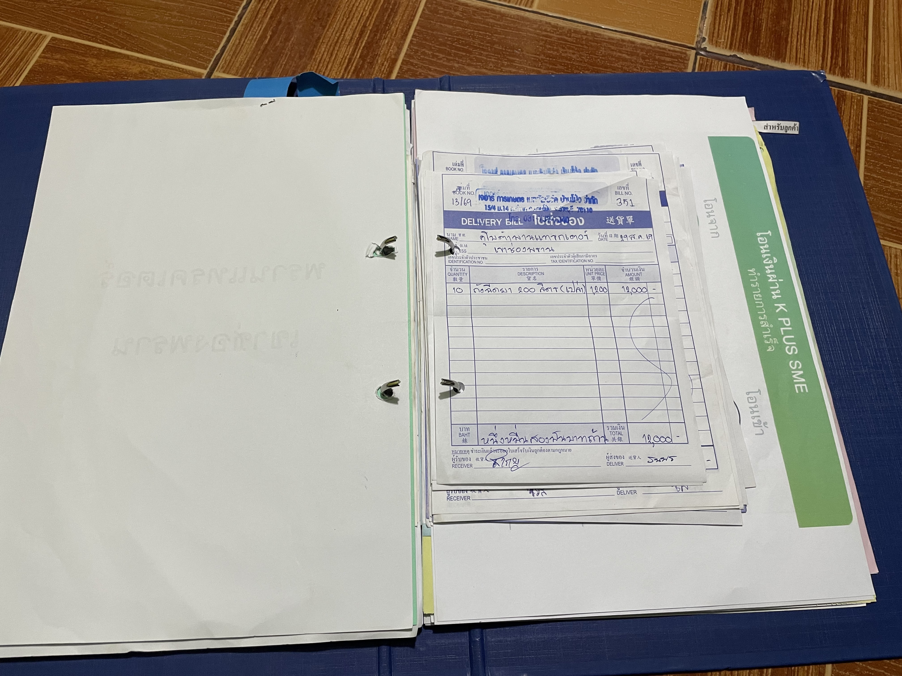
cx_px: 451
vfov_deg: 53.1
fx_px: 677
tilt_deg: -67.8
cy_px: 338
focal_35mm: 26
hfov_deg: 67.3
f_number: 1.6
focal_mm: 4.2
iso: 125
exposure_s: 1/82
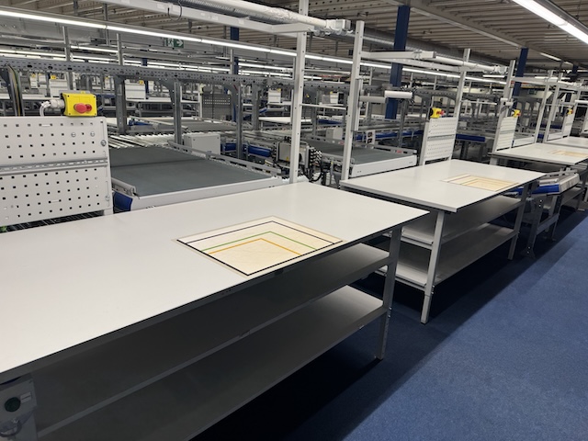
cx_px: 294
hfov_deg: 71.6
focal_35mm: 24
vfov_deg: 56.8
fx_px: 408
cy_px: 220
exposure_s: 1/100
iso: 80
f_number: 1.78
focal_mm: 6.76
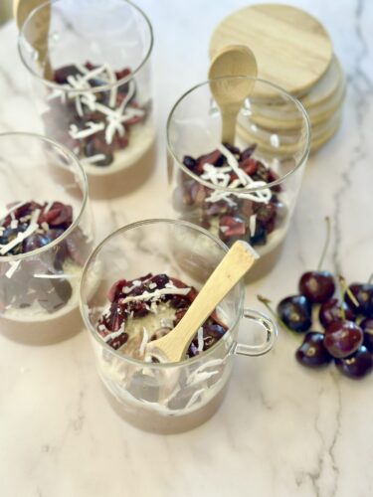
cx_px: 186
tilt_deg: -59.9
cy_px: 248
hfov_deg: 30.3
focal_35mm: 48
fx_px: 690
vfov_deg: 39.7
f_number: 1.78
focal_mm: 6.86
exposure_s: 1/171
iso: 100
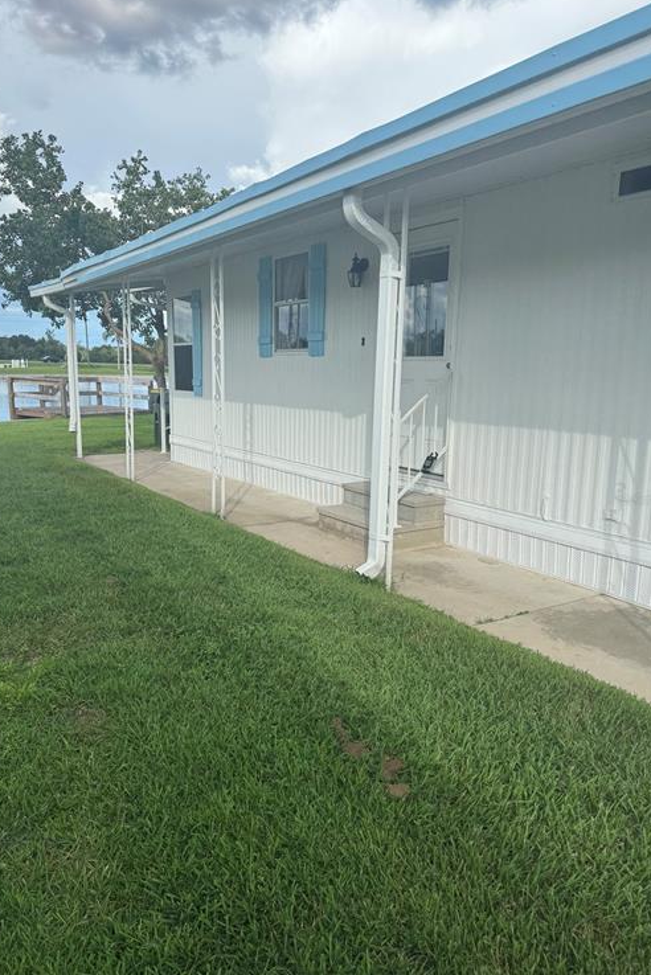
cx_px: 298
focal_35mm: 26
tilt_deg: -9.1
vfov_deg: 69.4
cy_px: 499
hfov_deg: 49.5
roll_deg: +0.3
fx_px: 705
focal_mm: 6.76
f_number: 1.78
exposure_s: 1/2415
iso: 80
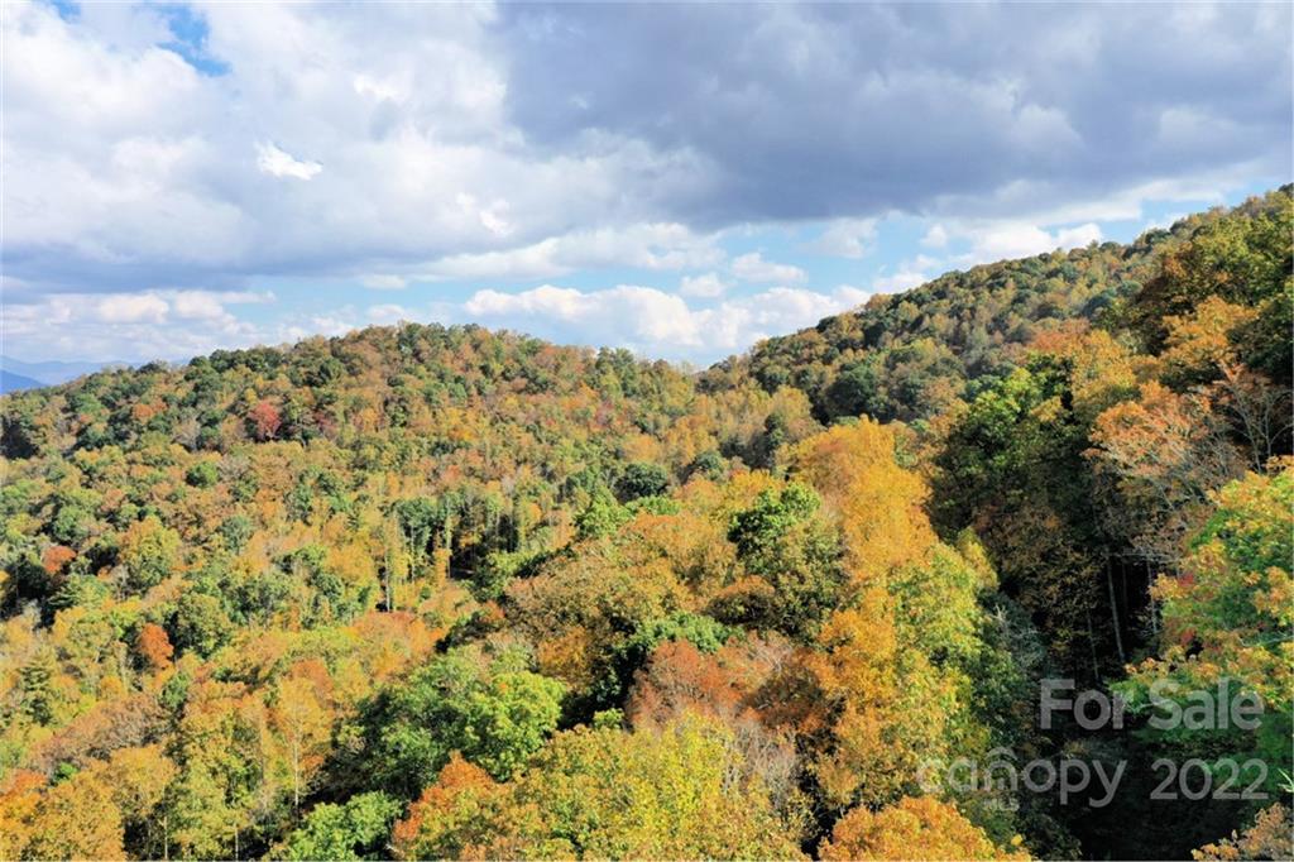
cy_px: 431
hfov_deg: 65.5
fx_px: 1006
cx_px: 647
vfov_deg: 46.4
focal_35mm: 28
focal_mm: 10.26
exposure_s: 1/400
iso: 100
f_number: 5.6
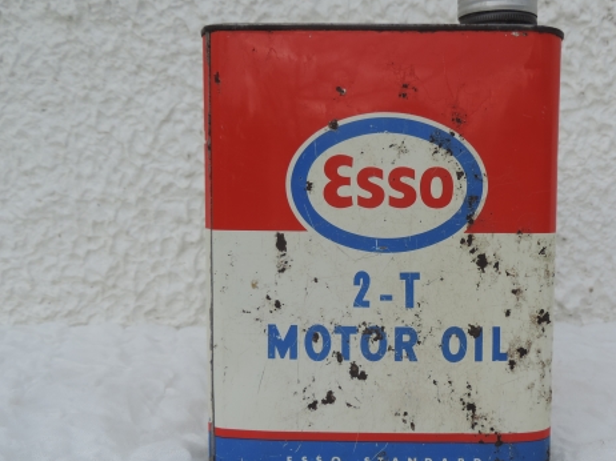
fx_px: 694
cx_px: 397
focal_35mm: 39
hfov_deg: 47.3
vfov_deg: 36.7
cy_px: 256
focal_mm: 5.3
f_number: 3.1
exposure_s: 1/400
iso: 80
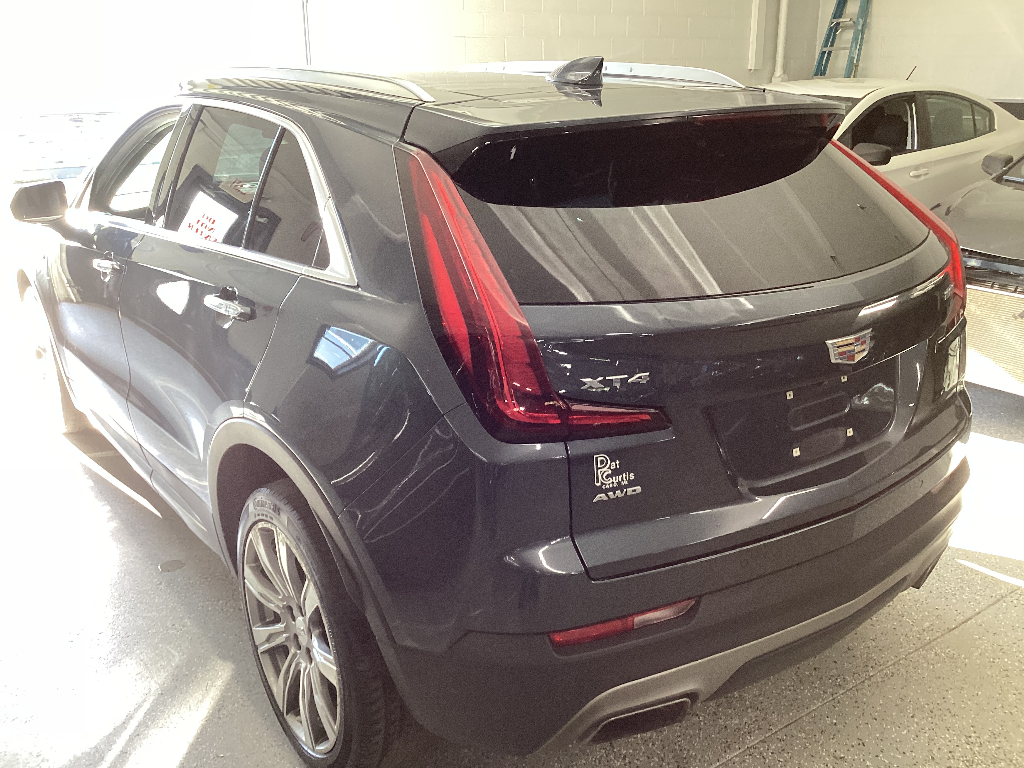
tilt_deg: -20.4
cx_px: 512
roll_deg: +0.7
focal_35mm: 31
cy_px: 384
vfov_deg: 45.4
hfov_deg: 58.4
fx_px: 917
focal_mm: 3.3
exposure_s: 1/50
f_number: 2.4
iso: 80
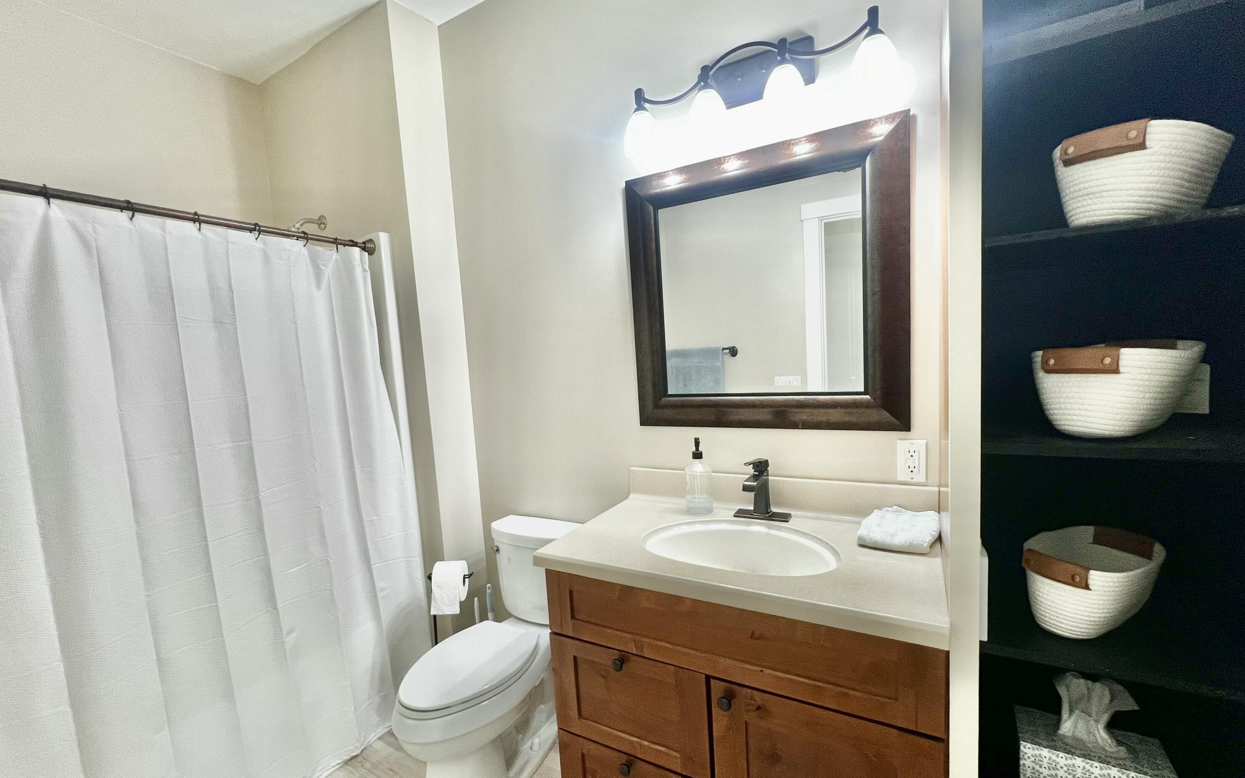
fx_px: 475
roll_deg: +3.6
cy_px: 409
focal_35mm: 14
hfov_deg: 105.3
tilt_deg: -6.6
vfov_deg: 78.6
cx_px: 625
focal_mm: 1.57
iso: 160
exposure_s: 1/120
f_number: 1.8
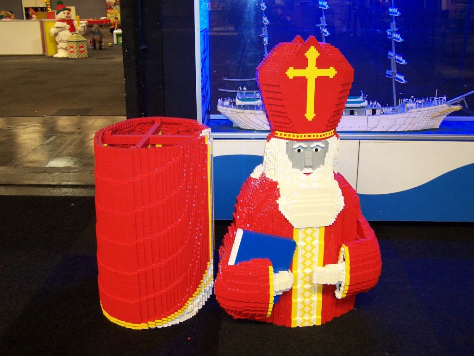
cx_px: 237
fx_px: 520
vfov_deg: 37.7
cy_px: 178
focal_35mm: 38
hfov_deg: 49.0
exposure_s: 1/6
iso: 140
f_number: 2.8
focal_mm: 6.3
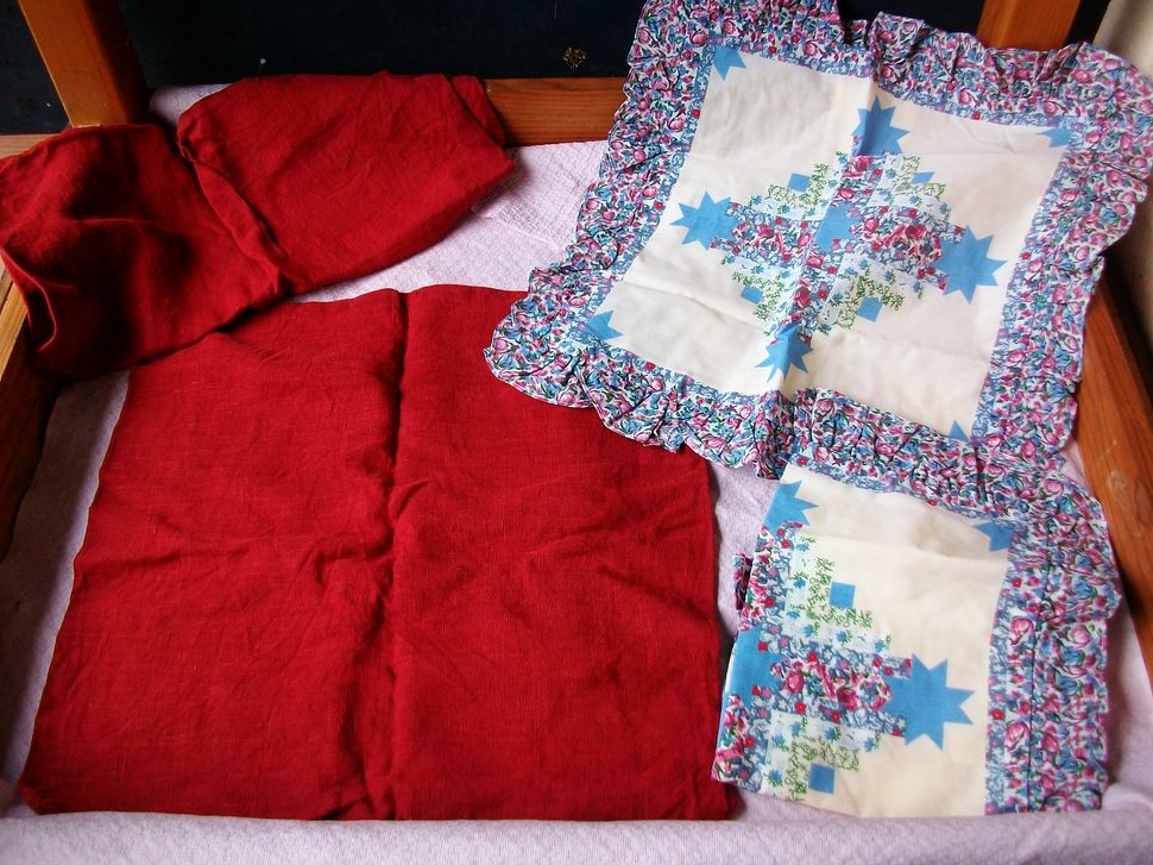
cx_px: 586
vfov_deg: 42.9
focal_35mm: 33
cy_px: 427
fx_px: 1099
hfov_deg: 55.4
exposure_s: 1/40
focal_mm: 5.7
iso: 89
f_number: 2.9
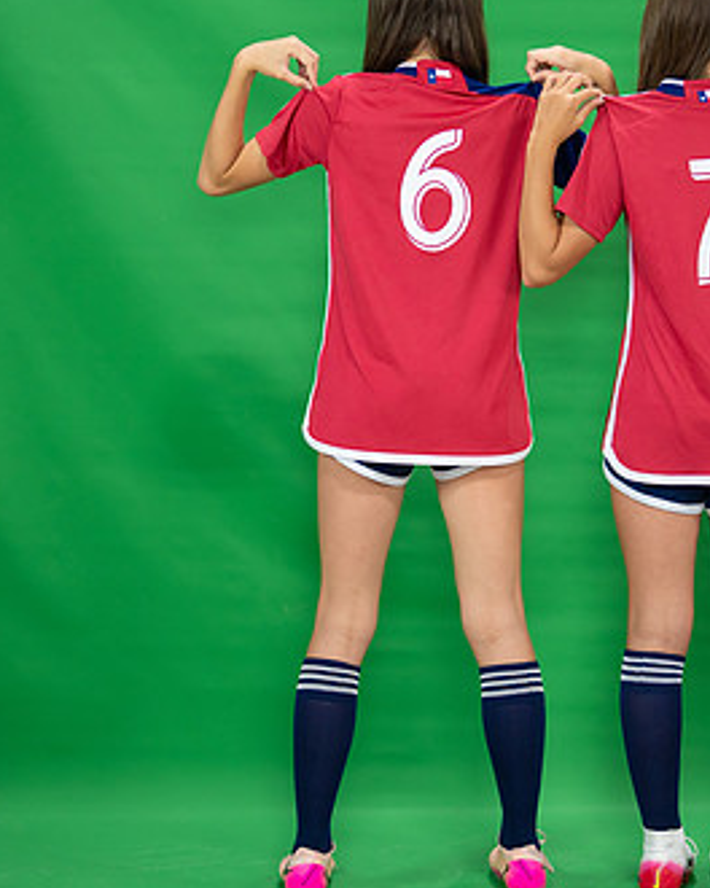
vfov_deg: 18.4
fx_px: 2732
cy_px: 278
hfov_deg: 14.7
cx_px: 539
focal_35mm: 104
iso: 400
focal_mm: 50
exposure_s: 1/500
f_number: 1.2
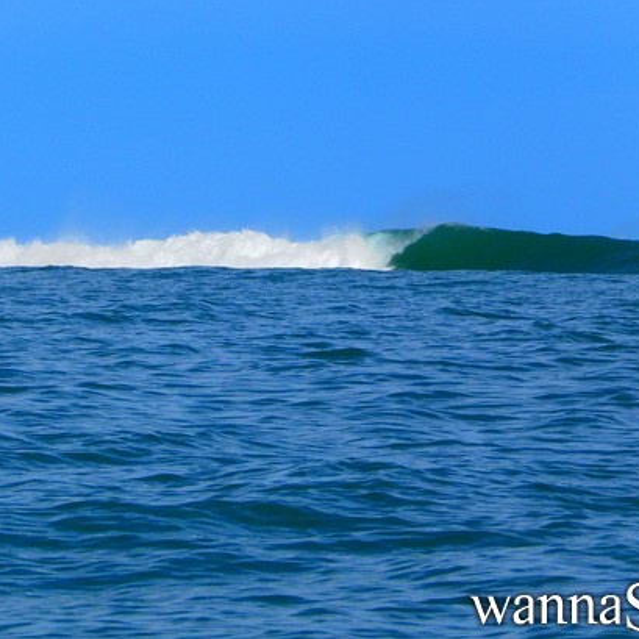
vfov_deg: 6.0
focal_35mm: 293
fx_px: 6119
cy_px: 319
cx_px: 315
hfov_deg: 6.0
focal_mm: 44
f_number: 6.3
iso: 80
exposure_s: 1/800
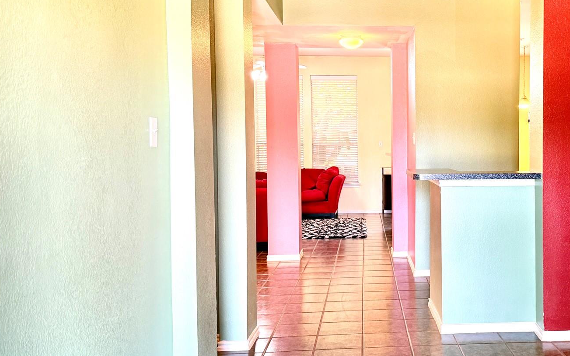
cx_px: 421
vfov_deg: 31.9
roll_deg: +0.0
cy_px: 157
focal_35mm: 40
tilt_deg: -0.6
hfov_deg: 47.6
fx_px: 621
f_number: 1.78
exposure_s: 1/60
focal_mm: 6.76
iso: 250
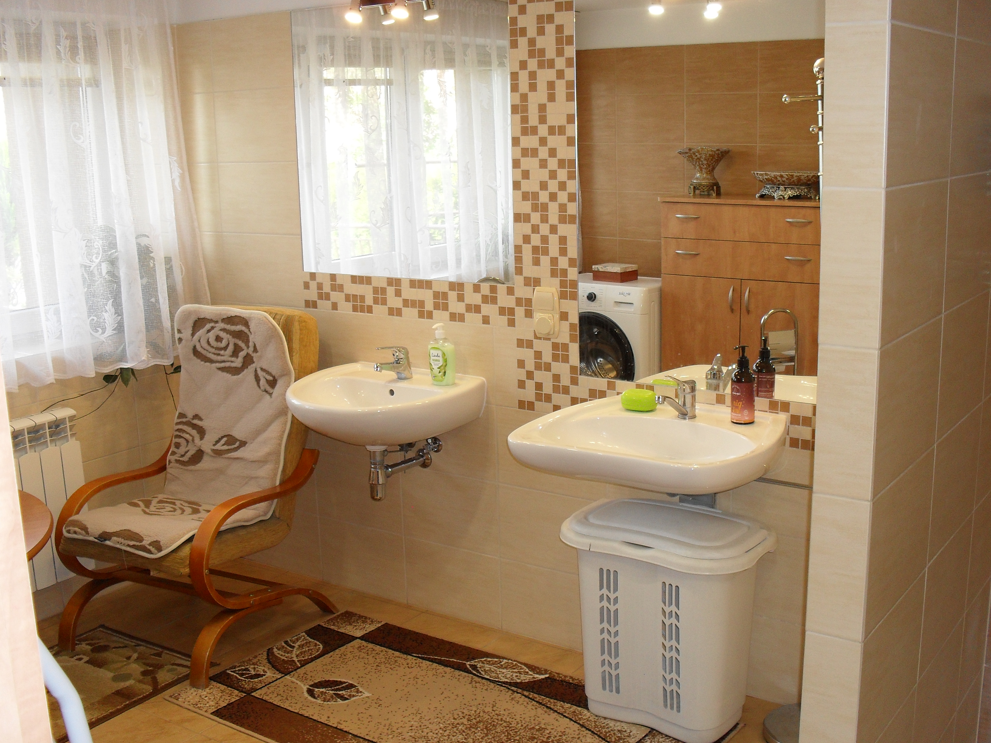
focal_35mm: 39
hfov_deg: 47.8
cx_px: 536
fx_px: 1116
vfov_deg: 36.8
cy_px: 382
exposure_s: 1/45
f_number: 3.2
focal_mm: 6.3
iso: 100
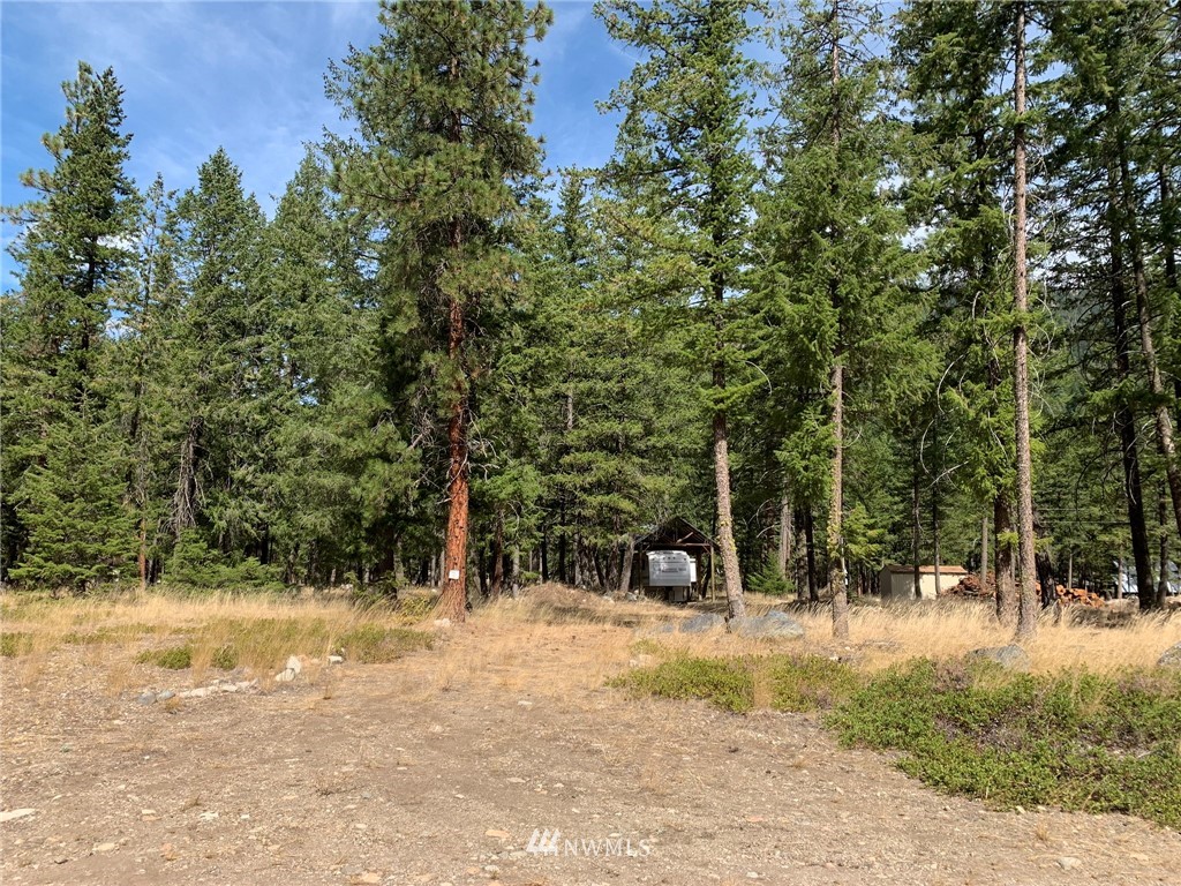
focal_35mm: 26
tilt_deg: +10.0
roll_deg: -1.3
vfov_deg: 53.1
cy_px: 443
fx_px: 887
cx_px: 590
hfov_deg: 67.3
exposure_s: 1/1332
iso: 25
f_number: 1.8
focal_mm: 4.25
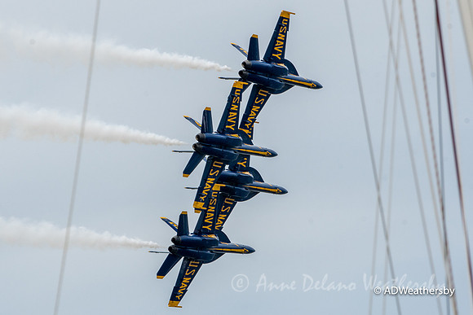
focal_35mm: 514
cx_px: 184
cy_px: 142
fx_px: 6754
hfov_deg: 4.0
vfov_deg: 2.7
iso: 200
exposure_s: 1/640
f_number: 11
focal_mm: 280
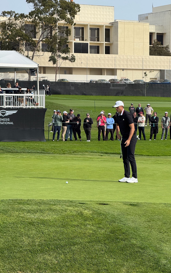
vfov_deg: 16.3
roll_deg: -0.5
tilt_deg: -0.7
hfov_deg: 10.2
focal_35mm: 128
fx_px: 954
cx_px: 102
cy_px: 137
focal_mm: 15.66
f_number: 2.8
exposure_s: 1/1048
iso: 50
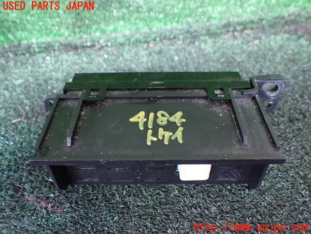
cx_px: 156
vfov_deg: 46.8
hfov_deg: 60.0
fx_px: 270
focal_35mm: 30
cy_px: 117
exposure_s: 1/40
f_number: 2.3
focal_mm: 5.4
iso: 800
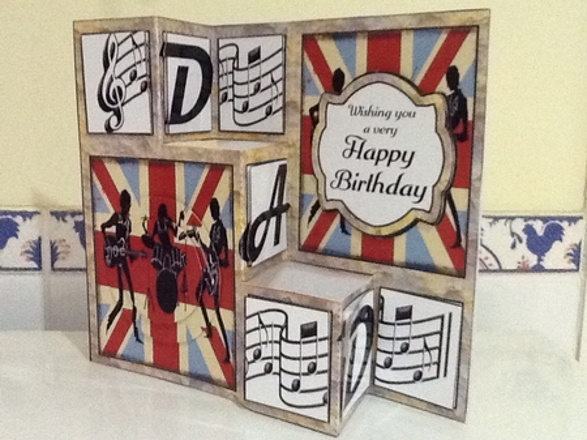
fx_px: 746
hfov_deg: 43.0
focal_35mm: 44
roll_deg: +0.1
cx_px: 294
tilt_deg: -9.3
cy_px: 220
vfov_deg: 32.8
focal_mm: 2.03
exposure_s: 1/24
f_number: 2.4
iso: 400
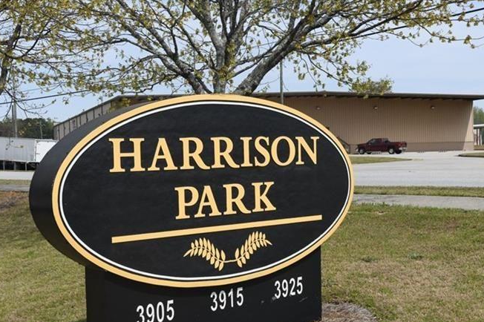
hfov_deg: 36.2
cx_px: 218
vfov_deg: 24.6
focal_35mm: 55
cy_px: 182
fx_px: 739
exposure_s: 1/800
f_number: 14
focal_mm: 35
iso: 1000
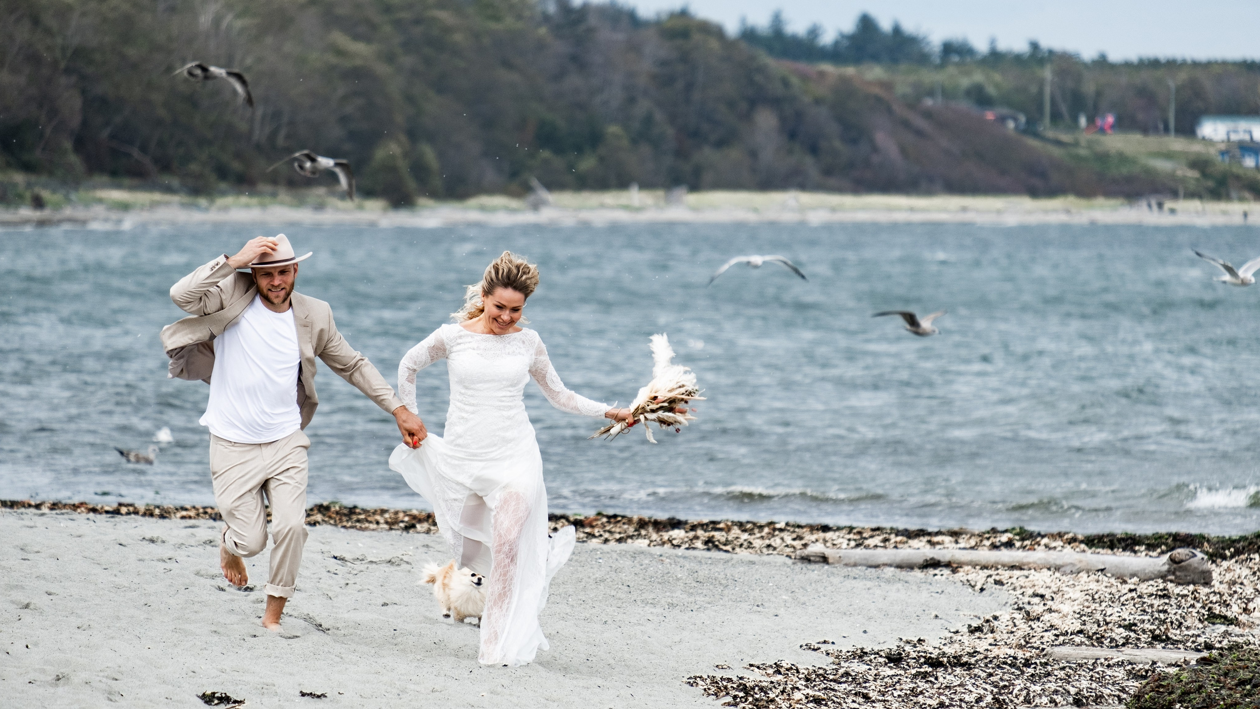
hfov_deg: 6.5
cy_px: 359
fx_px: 11059
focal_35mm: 331
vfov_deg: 3.7
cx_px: 629
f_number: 4.8
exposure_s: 1/500
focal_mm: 200
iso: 320
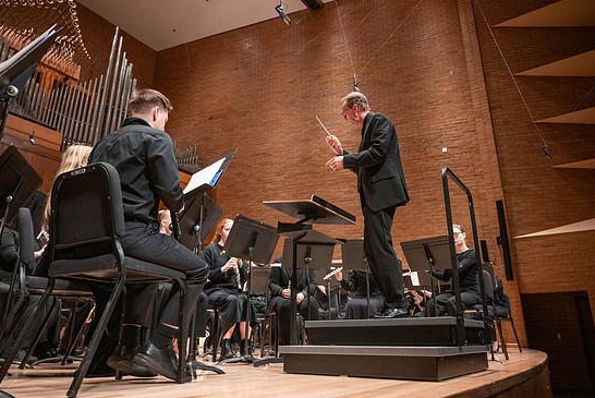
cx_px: 303
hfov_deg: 69.3
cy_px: 193
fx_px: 430
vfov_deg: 49.6
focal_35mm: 26
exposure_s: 1/250
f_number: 4
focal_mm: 24
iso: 2000
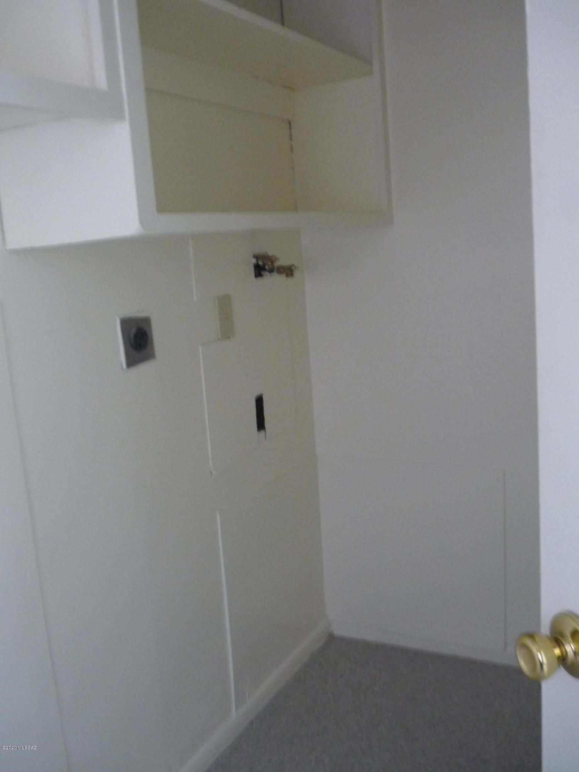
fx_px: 736
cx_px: 290
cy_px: 386
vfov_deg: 55.4
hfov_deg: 42.9
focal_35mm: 33
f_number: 2.8
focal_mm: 5.5
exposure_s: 1/10
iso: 400
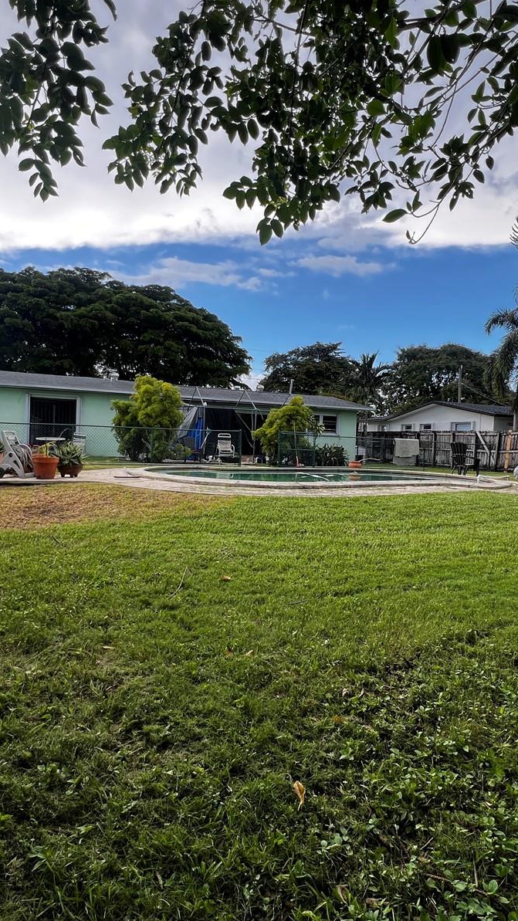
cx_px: 249
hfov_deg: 58.3
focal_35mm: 19
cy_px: 459
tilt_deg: -2.6
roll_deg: -2.3
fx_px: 464
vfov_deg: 89.6
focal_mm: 1.57
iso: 32
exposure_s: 1/239
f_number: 1.8
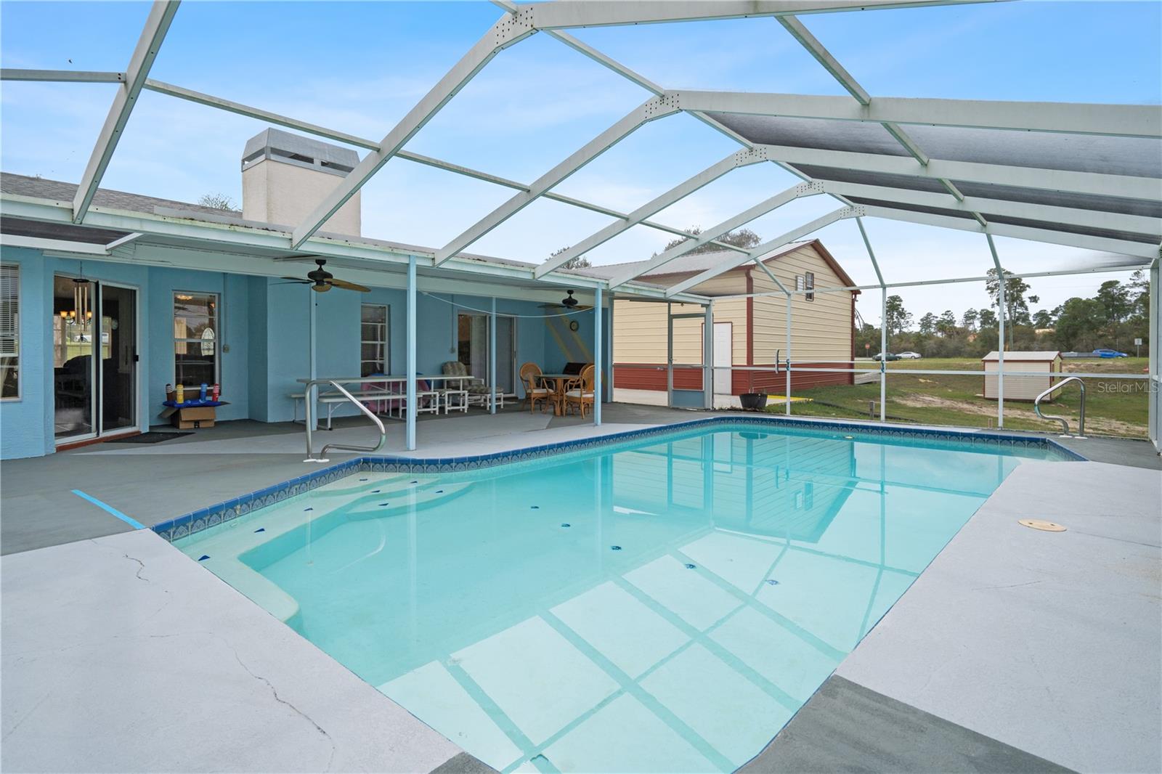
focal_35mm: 18
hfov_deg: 90.0
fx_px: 581
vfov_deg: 67.4
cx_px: 581
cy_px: 387
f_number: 8
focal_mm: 18
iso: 320
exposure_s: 1/320
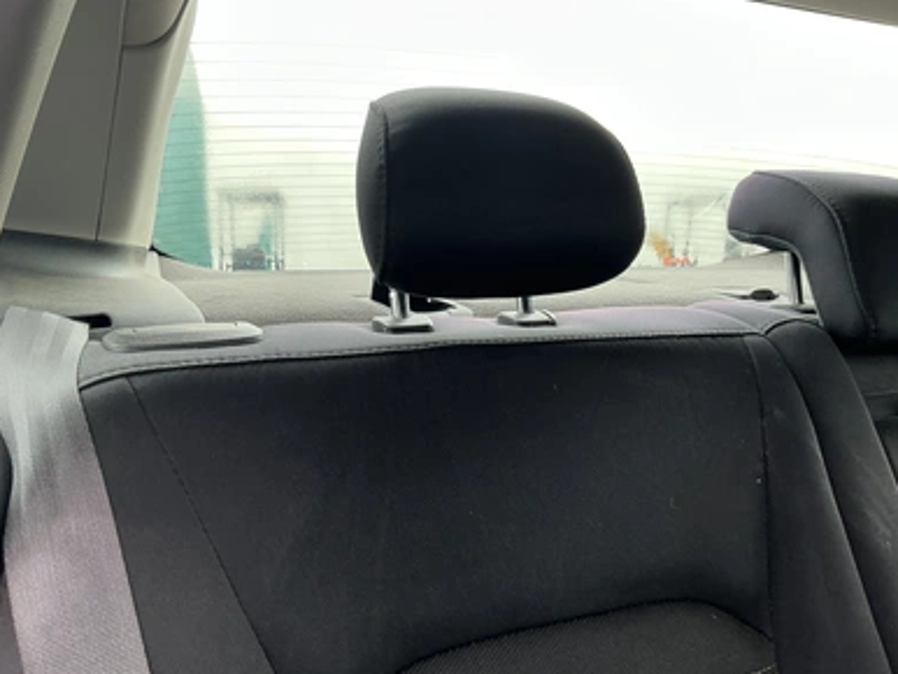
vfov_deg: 48.3
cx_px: 461
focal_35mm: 29
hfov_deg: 61.6
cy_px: 342
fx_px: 753
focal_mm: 3
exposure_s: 1/122
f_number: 1.8
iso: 25
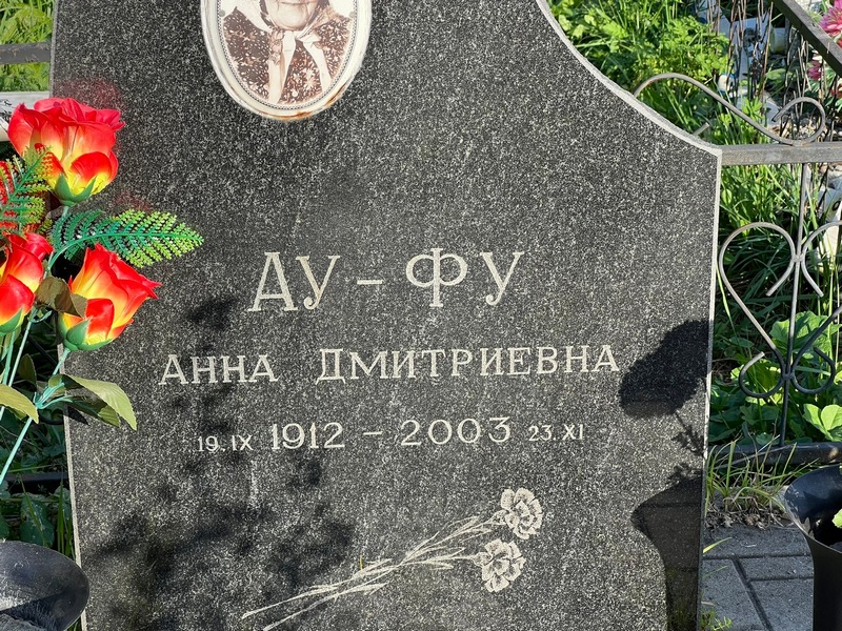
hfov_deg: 25.3
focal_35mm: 77
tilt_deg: -22.7
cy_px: 316
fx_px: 1873
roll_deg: -0.4
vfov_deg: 19.1
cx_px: 421
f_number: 2.8
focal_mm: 9
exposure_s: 1/216
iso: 32
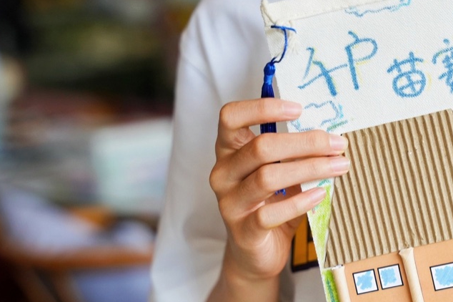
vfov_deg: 10.0
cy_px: 228
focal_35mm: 137
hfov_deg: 14.8
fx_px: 1723
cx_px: 413
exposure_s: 1/250
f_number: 2.8
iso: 640
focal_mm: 62
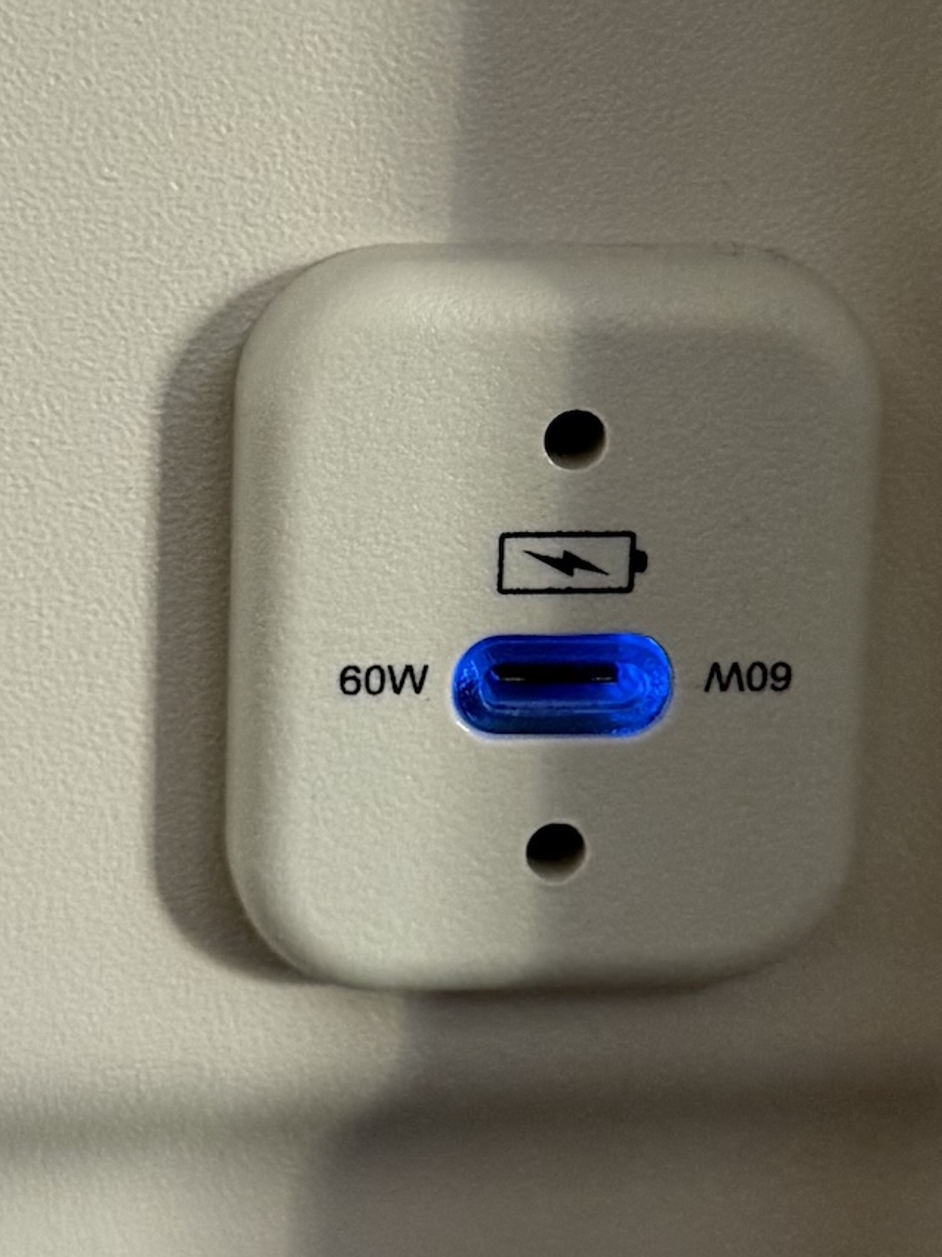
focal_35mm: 97
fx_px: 3520
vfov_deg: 20.1
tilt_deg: -1.3
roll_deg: -0.2
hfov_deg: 15.2
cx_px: 498
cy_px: 386
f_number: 1.78
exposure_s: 1/59
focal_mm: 6.76
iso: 250
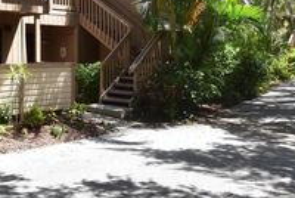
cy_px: 35
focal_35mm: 45
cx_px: 37
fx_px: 369
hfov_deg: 40.7
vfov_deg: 29.2
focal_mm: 12
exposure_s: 1/160
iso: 400
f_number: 9
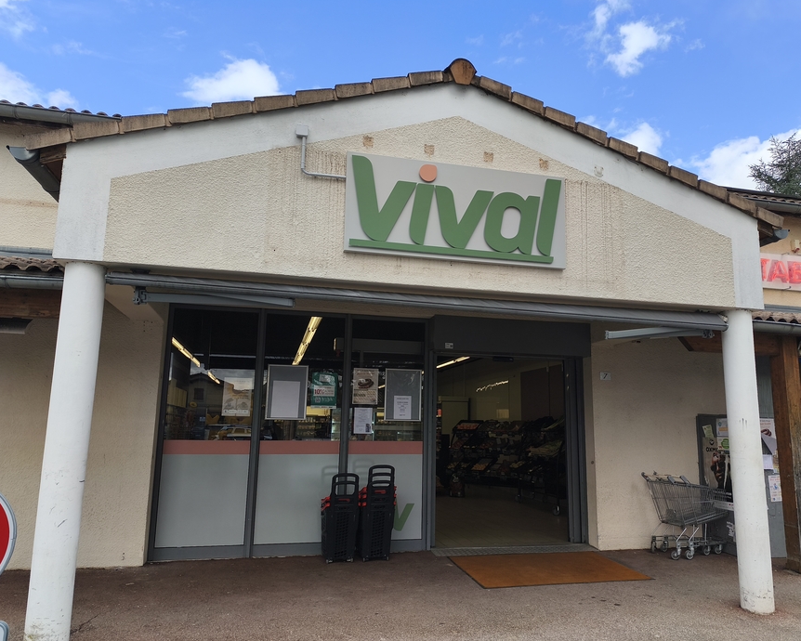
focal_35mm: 25
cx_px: 422
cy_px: 330
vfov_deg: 56.8
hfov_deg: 68.0
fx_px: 593
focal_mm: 6.14
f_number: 1.65
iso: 50
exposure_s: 1/442
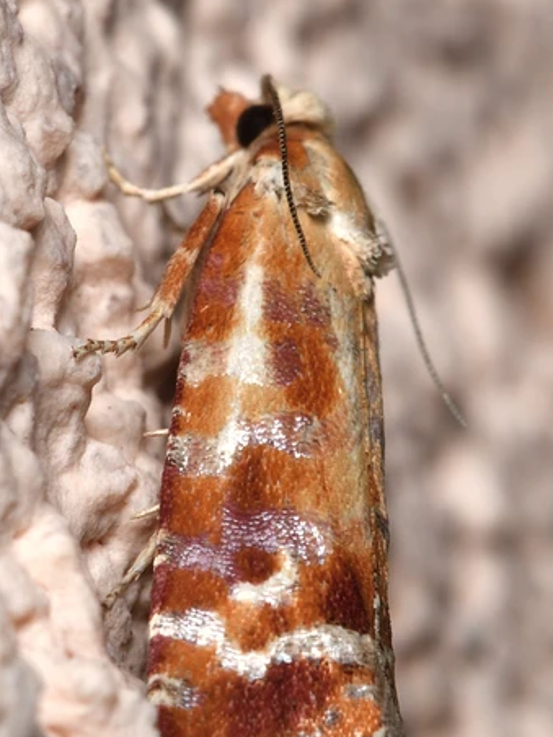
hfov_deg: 4.9
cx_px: 285
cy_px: 463
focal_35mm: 306
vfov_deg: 6.5
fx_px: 6518
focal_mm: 150
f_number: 10
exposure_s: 1/250
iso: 100
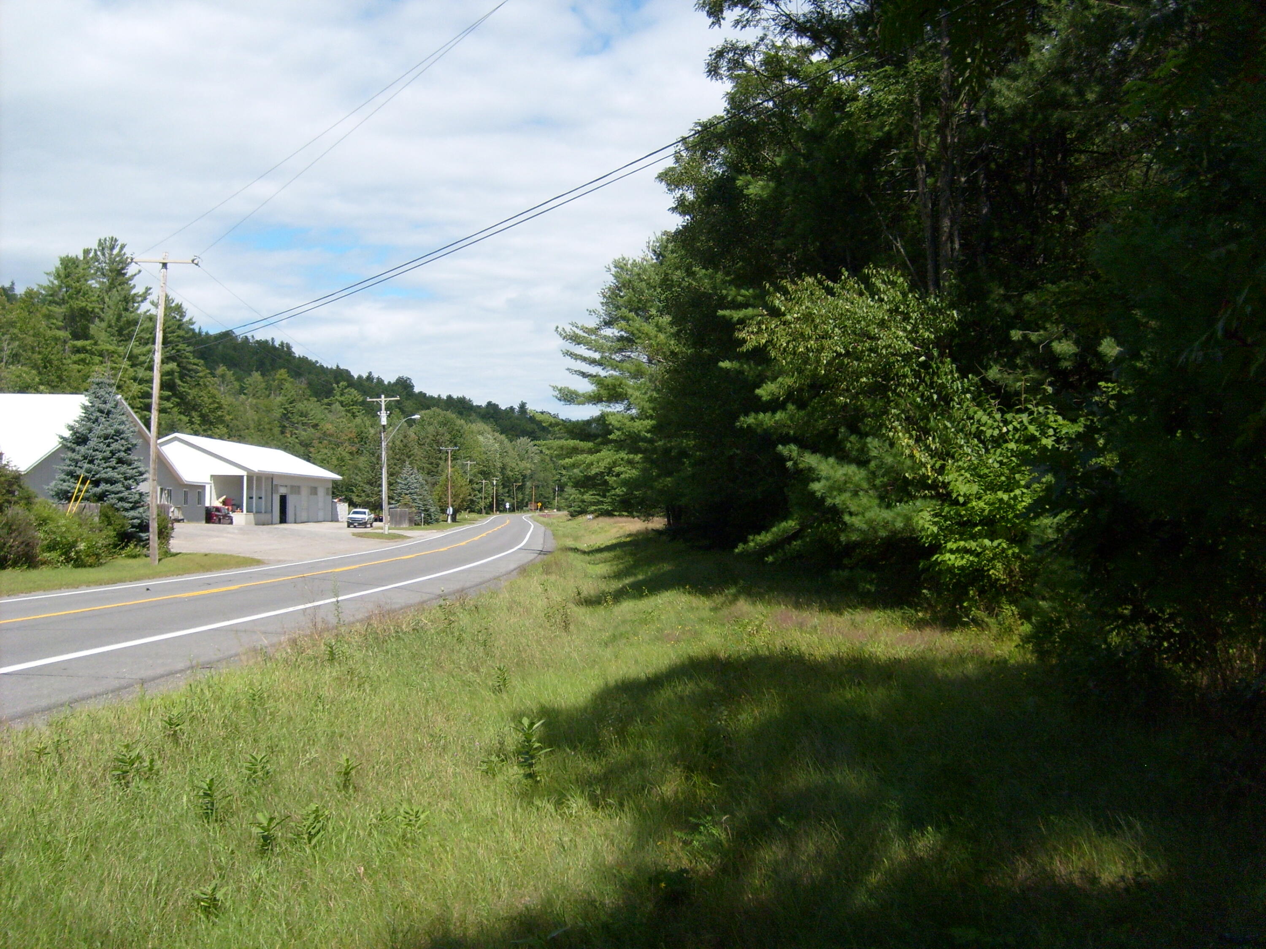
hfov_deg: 52.6
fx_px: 1280
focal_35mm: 35
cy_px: 474
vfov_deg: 40.7
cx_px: 633
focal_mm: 5.8
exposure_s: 1/250
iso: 80
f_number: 7.1
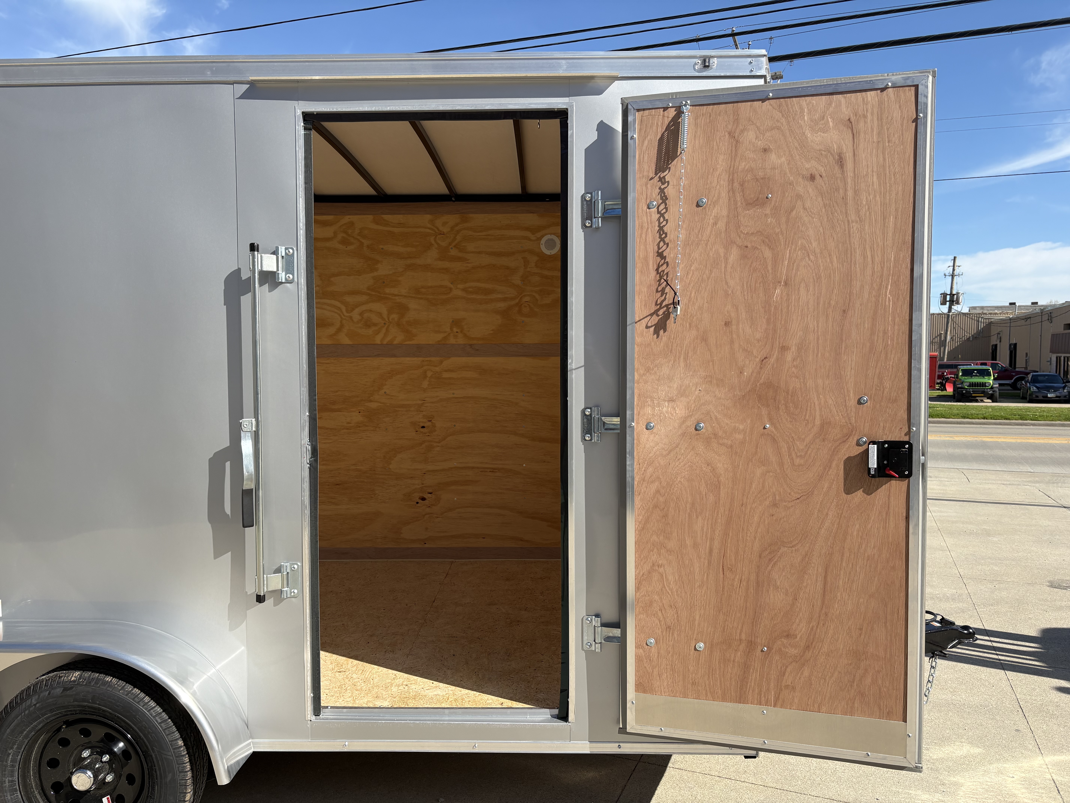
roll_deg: +0.7
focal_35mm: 26
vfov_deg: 53.1
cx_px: 535
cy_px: 402
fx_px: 804
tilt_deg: -3.8
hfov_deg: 67.3
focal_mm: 5.96
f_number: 1.6
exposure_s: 1/2639
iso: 50
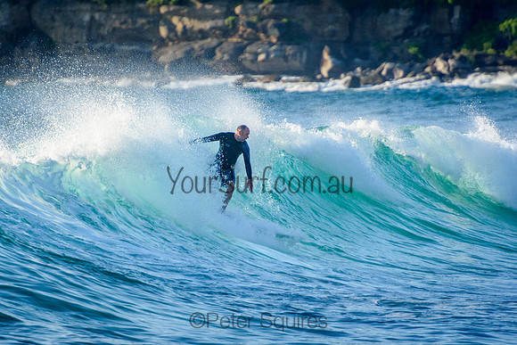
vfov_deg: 2.3
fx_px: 8769
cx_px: 258
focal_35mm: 611
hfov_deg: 3.4
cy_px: 172
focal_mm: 400
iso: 640
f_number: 5.6
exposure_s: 1/2000
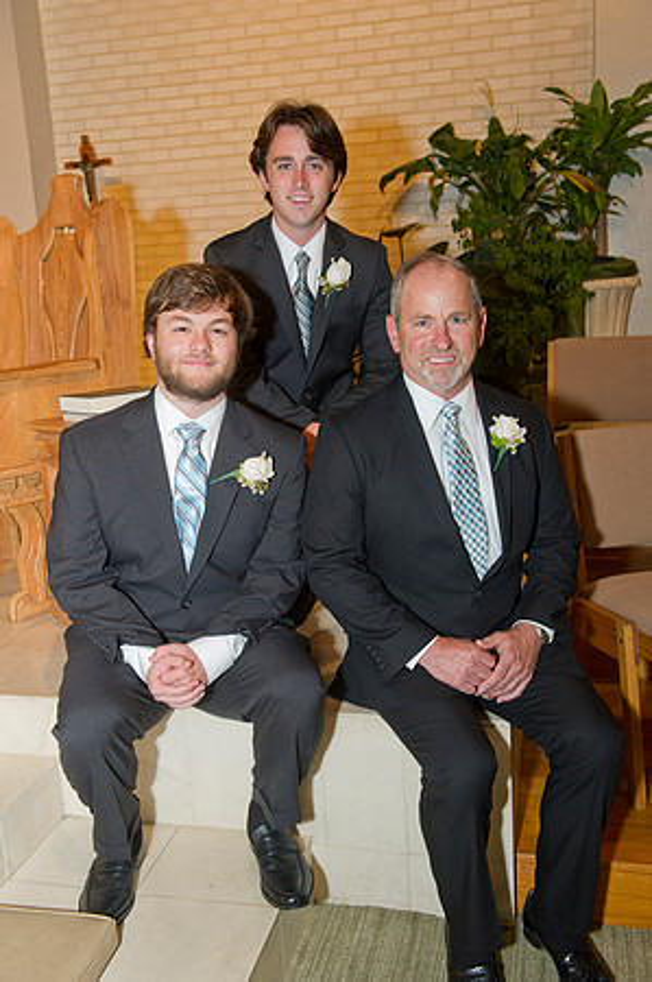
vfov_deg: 54.5
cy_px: 491
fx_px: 953
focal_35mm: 35
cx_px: 326
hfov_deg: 37.8
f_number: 5.6
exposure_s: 1/100
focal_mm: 35
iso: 1600
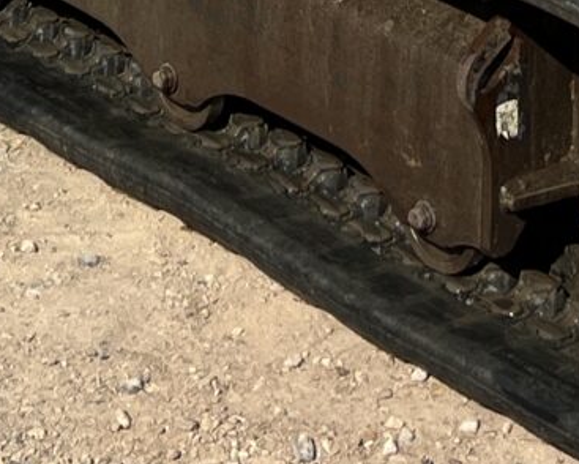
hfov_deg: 10.9
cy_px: -836
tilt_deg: -4.7
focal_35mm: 177
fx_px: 3035
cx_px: 461
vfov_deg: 7.8
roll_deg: +1.6
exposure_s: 1/3831
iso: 50
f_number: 1.5
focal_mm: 5.7
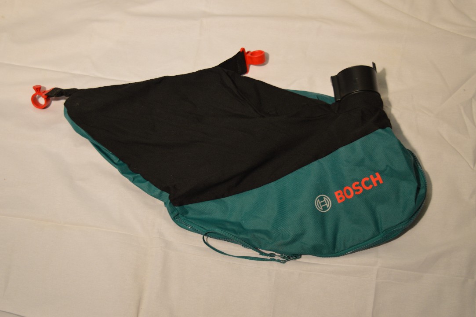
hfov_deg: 36.9
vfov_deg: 25.0
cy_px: 158
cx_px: 238
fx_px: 713
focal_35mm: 54
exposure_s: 1/40
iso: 400
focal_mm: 36
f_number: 4.8
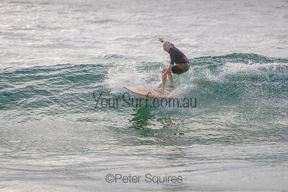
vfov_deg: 2.5
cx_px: 116
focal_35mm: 550
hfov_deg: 3.7
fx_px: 4402
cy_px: 102
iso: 250
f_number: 5.6
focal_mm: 400
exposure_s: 1/2000
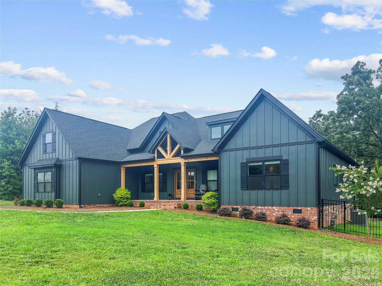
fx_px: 287
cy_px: 143
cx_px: 191
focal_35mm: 26
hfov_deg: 67.3
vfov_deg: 53.1
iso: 50
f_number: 1.5
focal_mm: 5.7
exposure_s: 1/4300
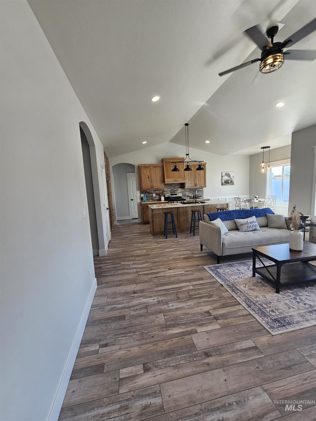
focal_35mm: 13
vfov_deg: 106.2
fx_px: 158
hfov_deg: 89.9
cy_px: 210
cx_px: 158
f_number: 2.2
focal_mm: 2.2
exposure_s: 1/120
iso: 80
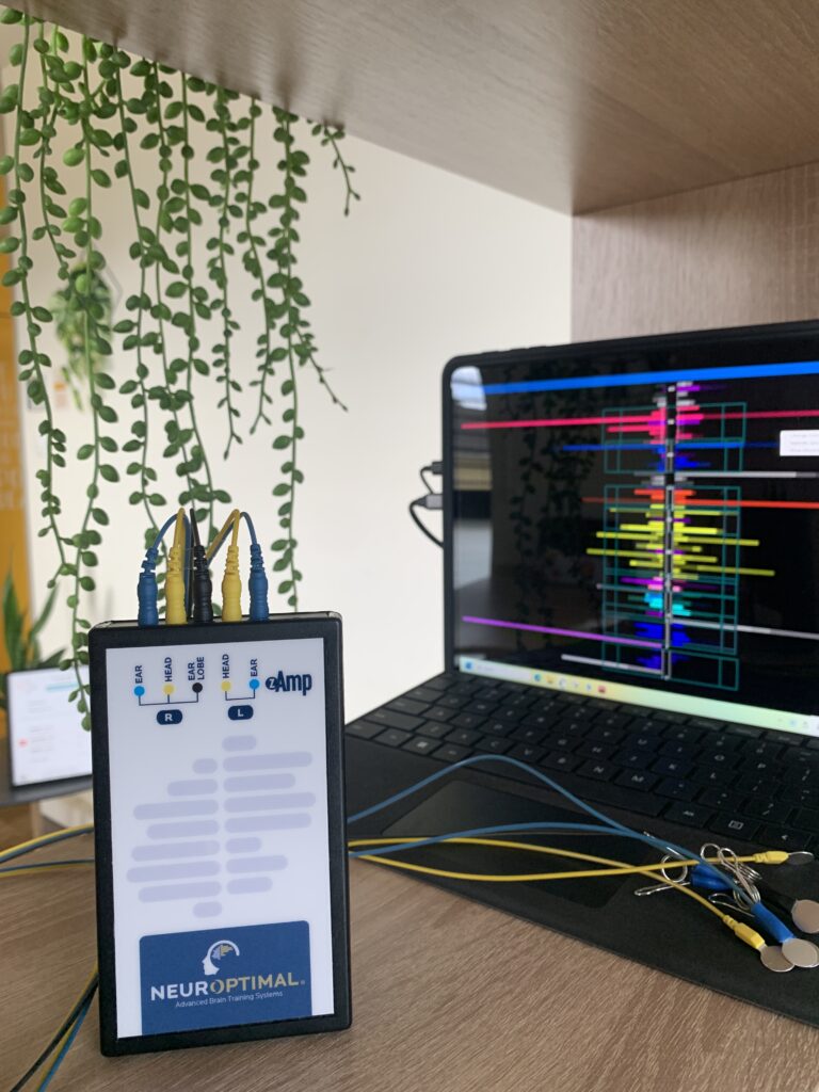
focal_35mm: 26
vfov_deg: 67.3
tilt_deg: -4.2
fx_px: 820
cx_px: 410
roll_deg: +1.4
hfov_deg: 53.1
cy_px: 546
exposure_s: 1/121
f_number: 1.8
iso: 100
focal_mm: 4.25
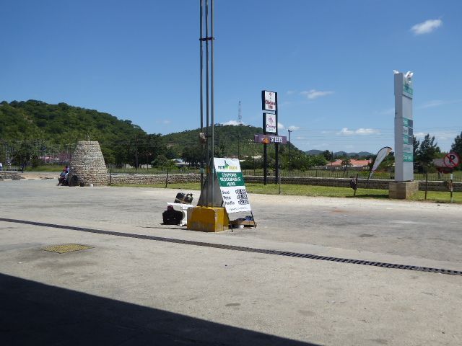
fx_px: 480
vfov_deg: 39.7
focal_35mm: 36
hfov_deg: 51.4
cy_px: 173
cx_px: 231
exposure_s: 1/1000
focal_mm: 6.3
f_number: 3.7
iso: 80
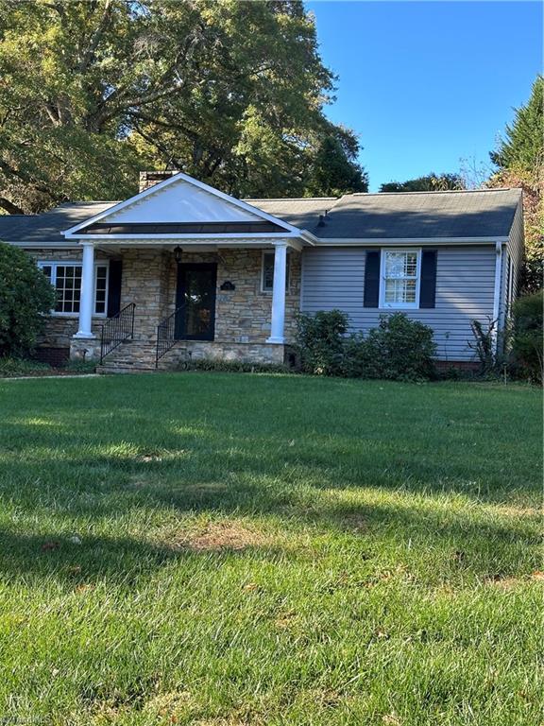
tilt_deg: +3.4
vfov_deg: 39.7
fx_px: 1006
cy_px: 363
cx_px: 272
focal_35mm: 48
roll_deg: -2.5
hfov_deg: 30.3
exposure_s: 1/521
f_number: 1.78
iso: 64
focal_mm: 6.86
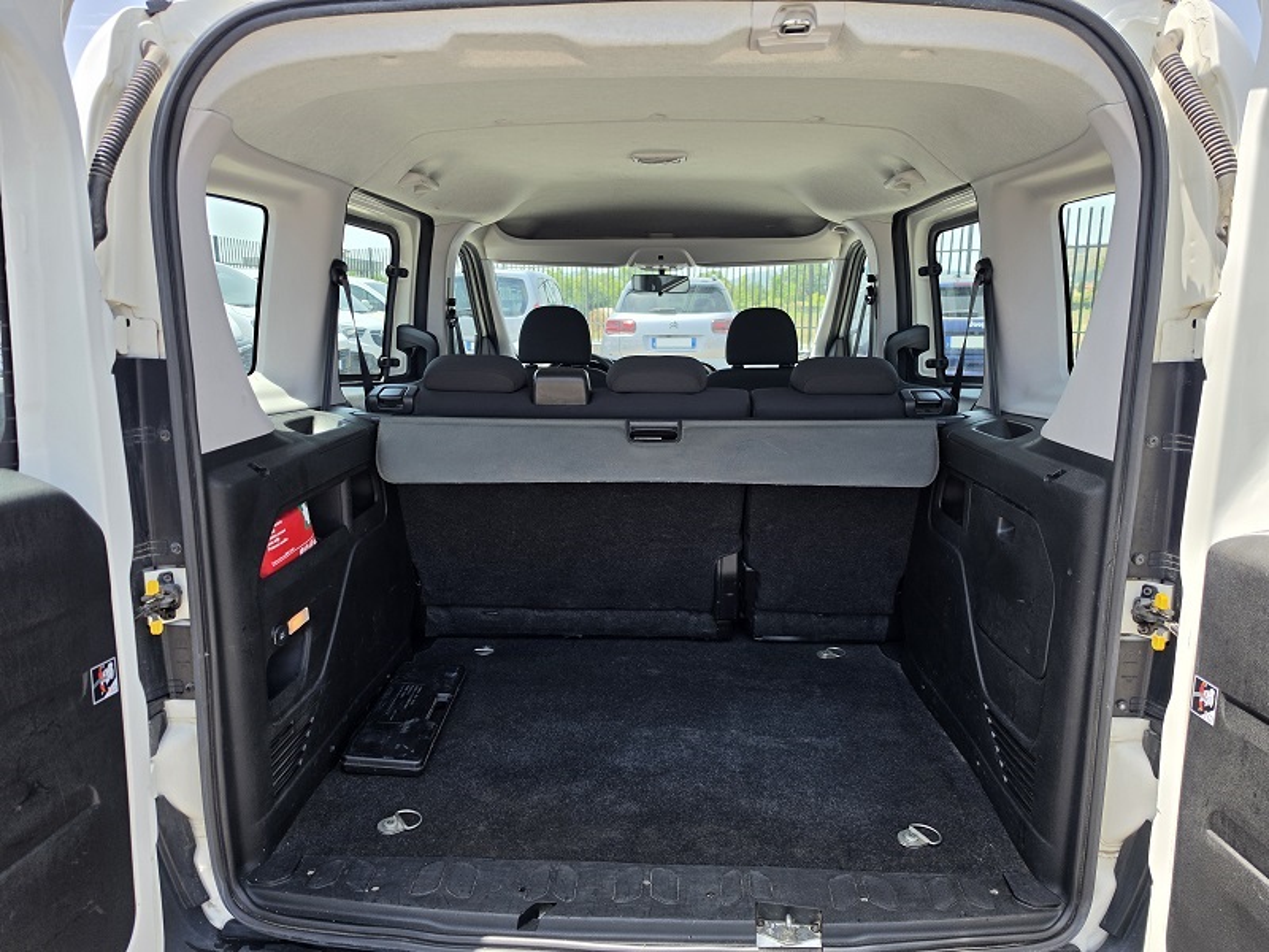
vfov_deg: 58.9
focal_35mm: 23
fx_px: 843
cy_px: 476
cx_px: 634
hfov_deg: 73.9
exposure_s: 1/2365
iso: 64
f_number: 1.4
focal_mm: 6.5
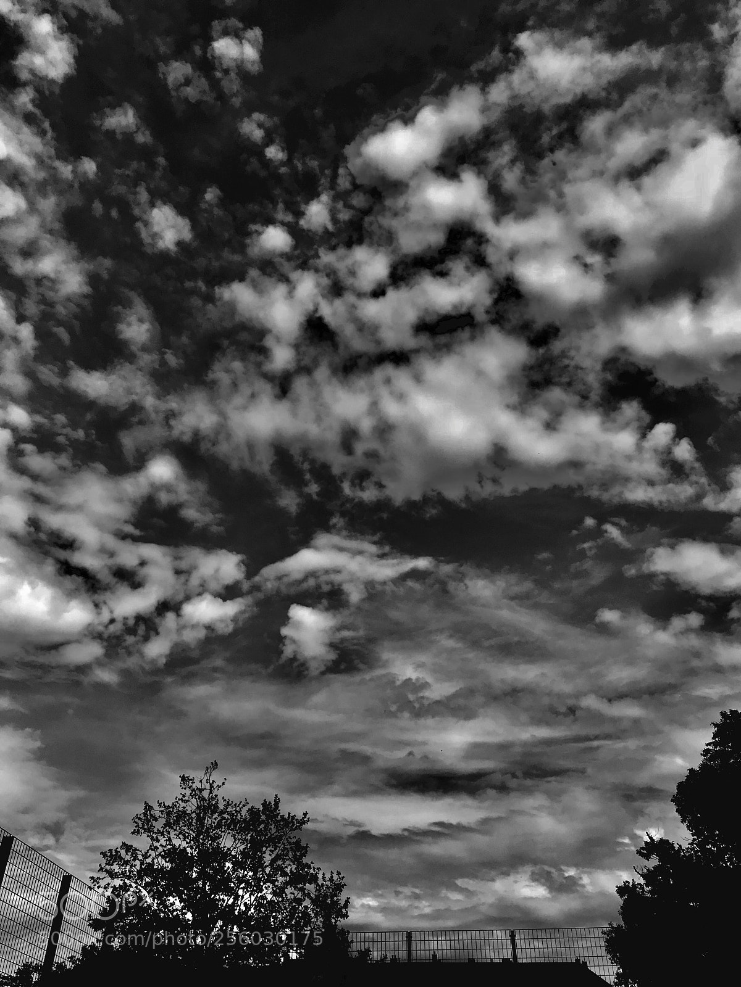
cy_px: 494
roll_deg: -1.5
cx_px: 370
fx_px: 799
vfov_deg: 63.4
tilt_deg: +41.7
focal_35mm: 28
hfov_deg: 49.7
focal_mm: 3.99
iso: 25
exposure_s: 1/5051
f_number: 1.8
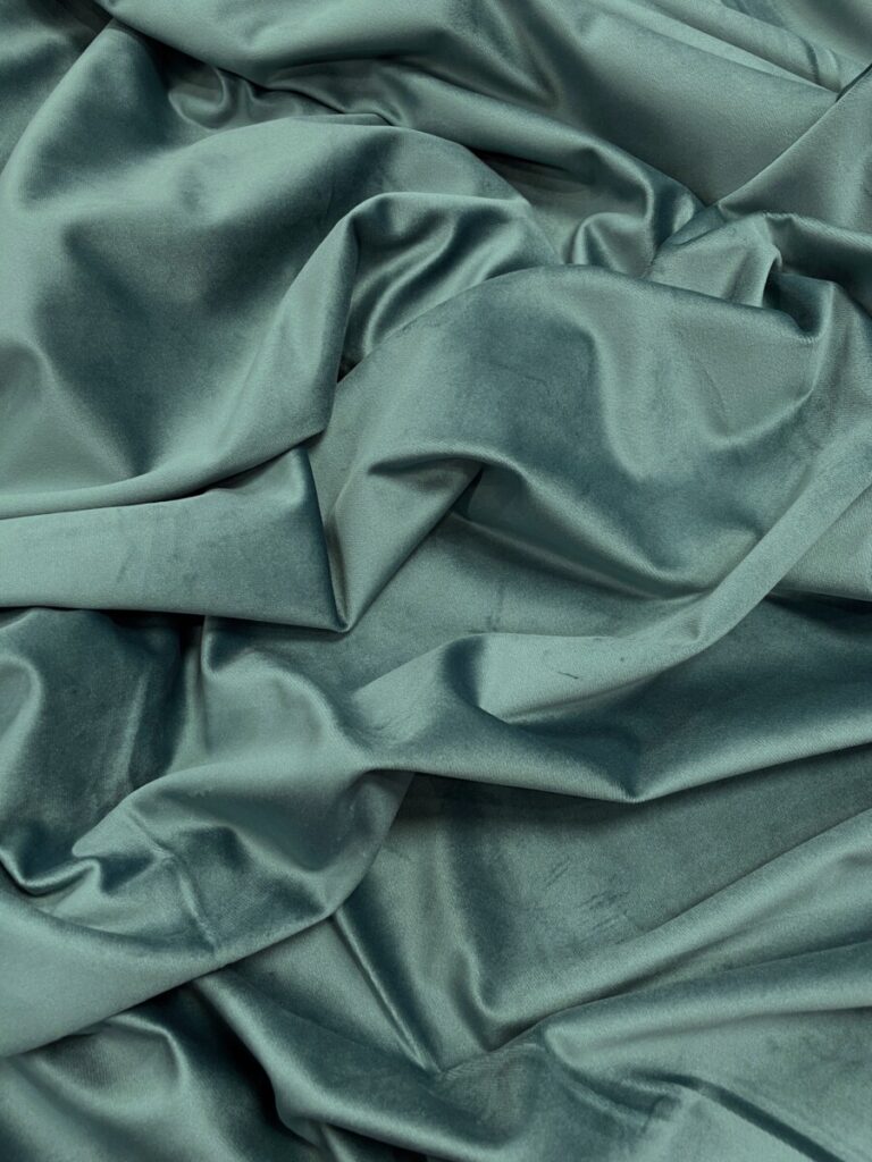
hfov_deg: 53.1
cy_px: 581
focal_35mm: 26
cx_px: 436
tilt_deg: -68.1
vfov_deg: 67.3
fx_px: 873
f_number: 1.6
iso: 100
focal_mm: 4.2
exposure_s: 1/50
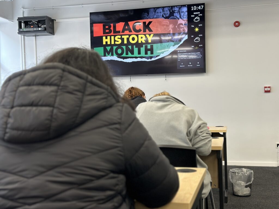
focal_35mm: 48
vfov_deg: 30.3
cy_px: 104
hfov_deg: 39.7
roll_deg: +1.0
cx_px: 140
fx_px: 387
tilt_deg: -0.3
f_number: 1.78
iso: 100
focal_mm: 6.86
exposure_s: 1/60
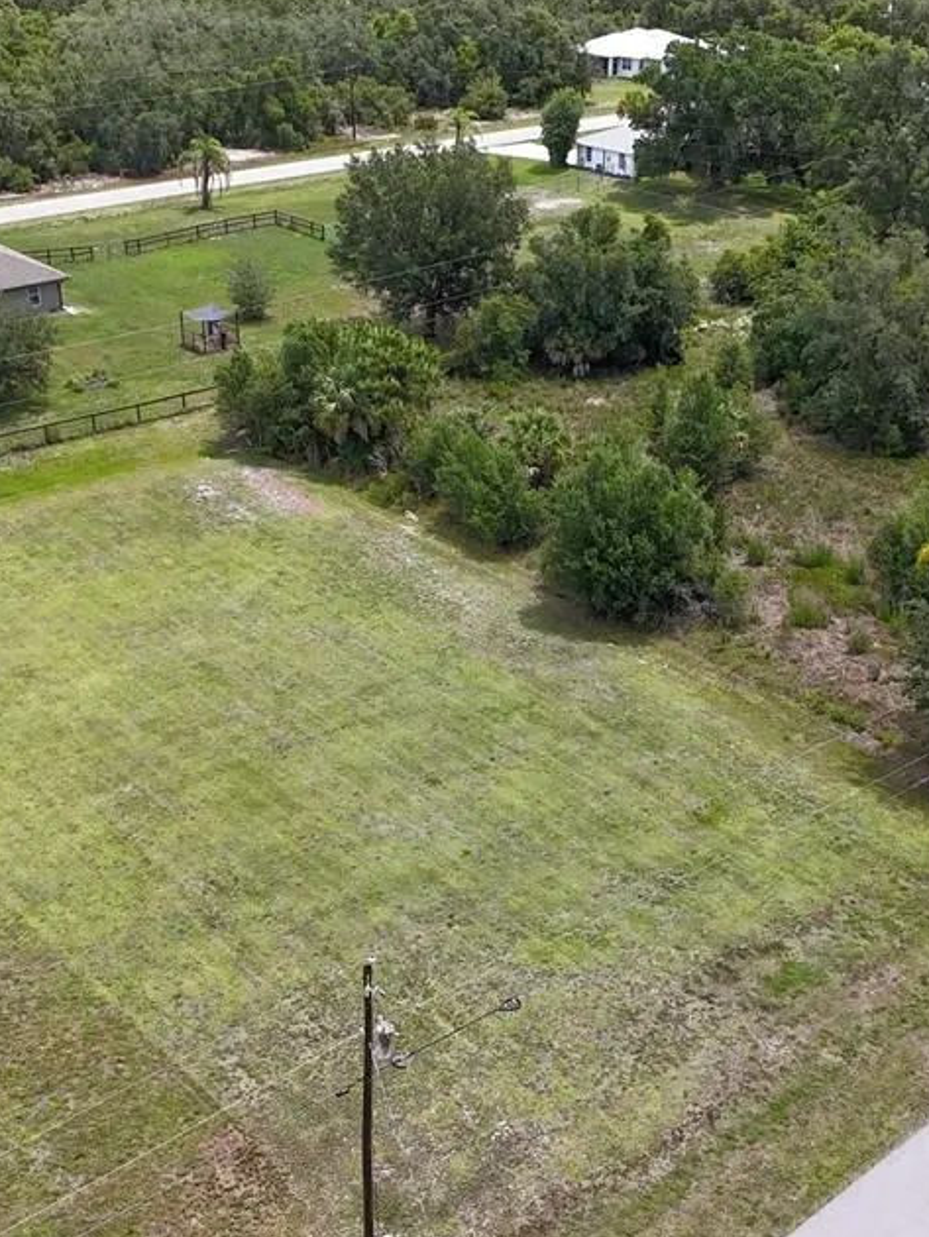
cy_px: 617
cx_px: 450
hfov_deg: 36.8
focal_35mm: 39
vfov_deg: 47.8
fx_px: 1395
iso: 100
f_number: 2.8
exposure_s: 1/500
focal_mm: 4.55
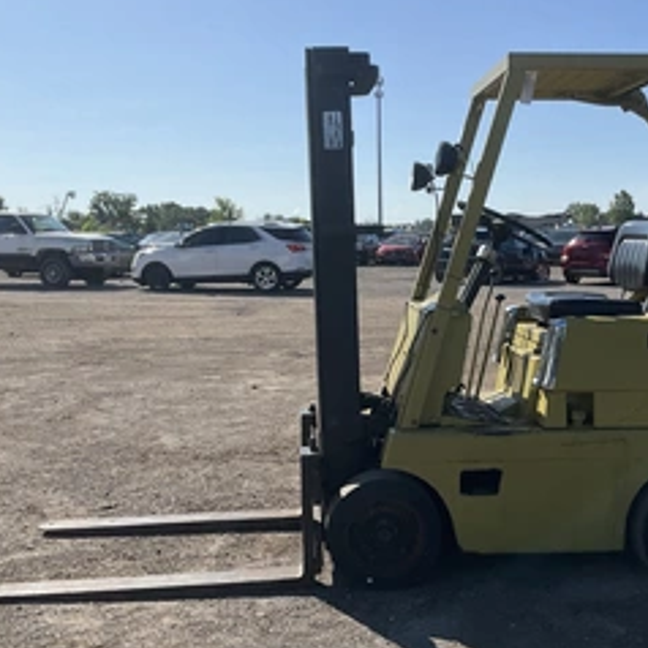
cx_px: 376
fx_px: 911
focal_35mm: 43
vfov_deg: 39.2
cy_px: 332
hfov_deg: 39.1
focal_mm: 3
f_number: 1.8
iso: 25
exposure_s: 1/2427
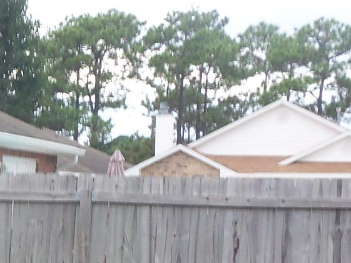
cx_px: -270
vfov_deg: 10.9
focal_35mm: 135
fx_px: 1369
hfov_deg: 13.2
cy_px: 223
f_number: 3.6
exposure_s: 1/30
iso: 80
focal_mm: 6.7
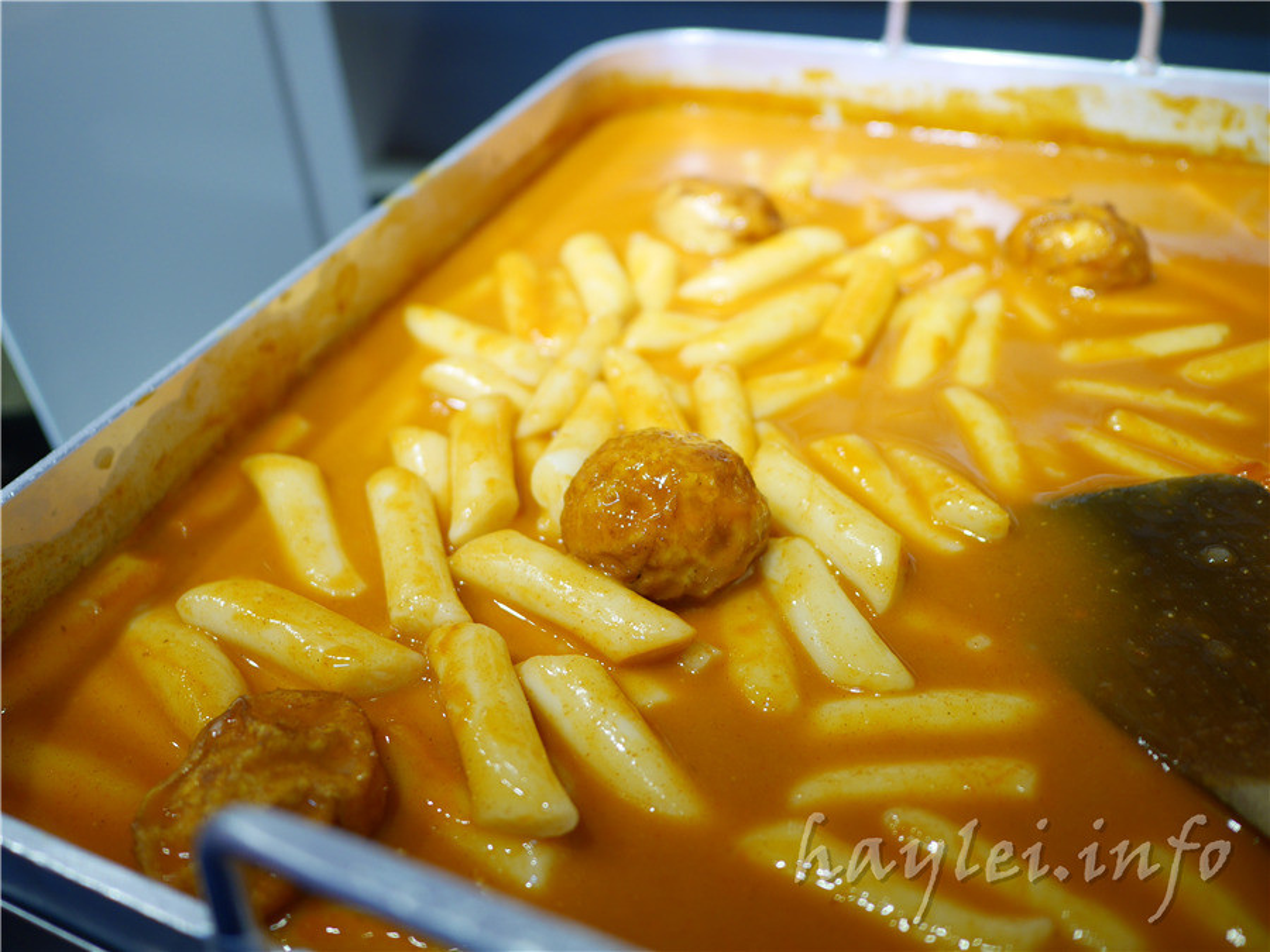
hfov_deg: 60.0
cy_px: 476
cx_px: 635
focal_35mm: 30
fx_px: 1101
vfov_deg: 46.8
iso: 200
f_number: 1.7
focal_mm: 15
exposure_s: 1/60
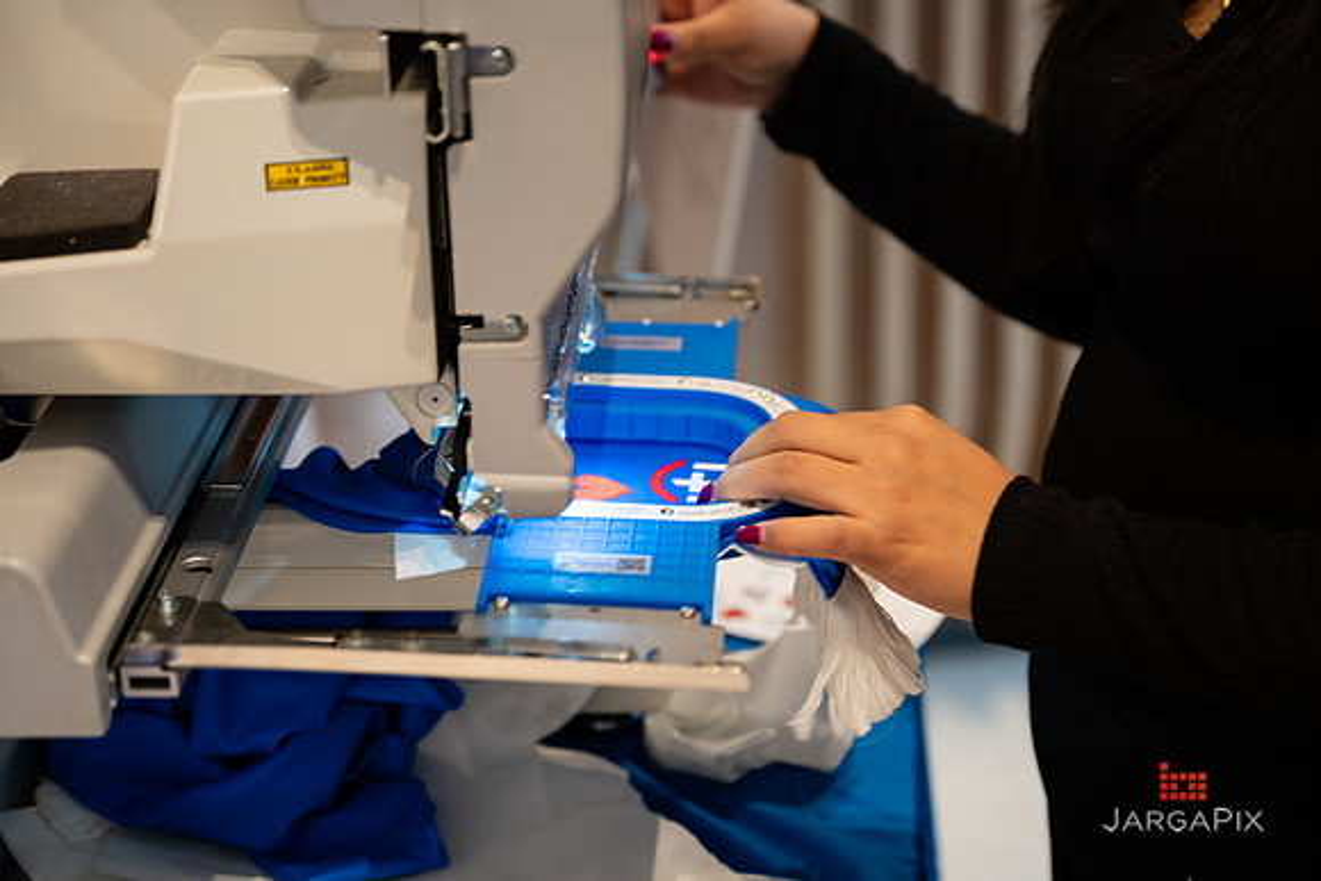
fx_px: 2699
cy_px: 440
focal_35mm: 74
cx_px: 660
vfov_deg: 18.5
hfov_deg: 27.5
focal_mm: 70
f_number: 3.2
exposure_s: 1/160
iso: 400
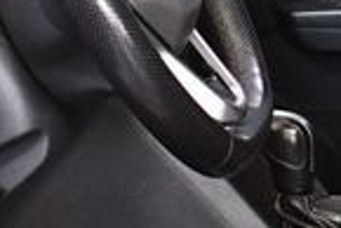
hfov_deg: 9.5
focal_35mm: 212
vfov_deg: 6.4
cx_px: 428
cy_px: -56
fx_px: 2010
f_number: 4
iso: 3200
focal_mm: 24
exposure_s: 1/100
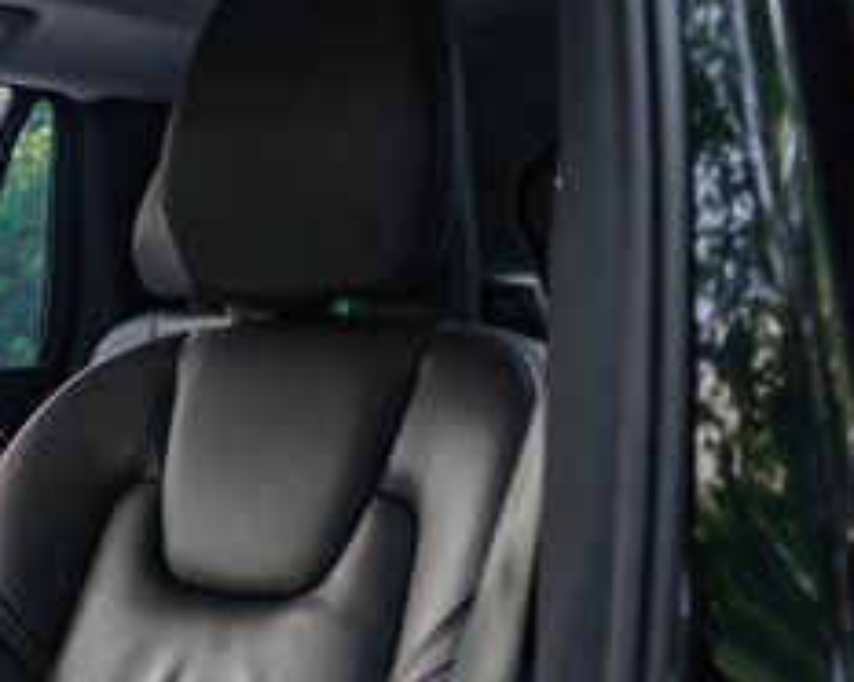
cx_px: -92
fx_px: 1566
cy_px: 710
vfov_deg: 23.4
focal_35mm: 62
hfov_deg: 27.8
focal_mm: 24
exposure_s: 1/250
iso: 800
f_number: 2.8
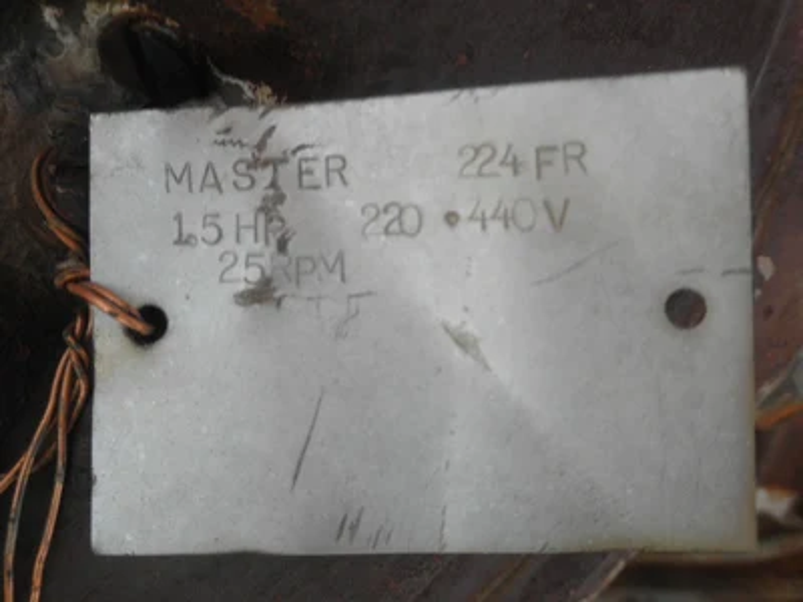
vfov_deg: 32.9
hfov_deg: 42.9
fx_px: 1021
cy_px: 301
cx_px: 402
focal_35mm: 44
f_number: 3.4
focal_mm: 7.9
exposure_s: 1/160
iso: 64
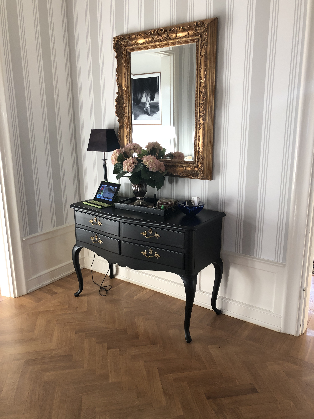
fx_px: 339
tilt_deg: -13.2
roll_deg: +0.4
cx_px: 157
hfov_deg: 49.7
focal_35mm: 28
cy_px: 210
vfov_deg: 63.4
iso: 40
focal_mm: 4
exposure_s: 1/30
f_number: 1.8
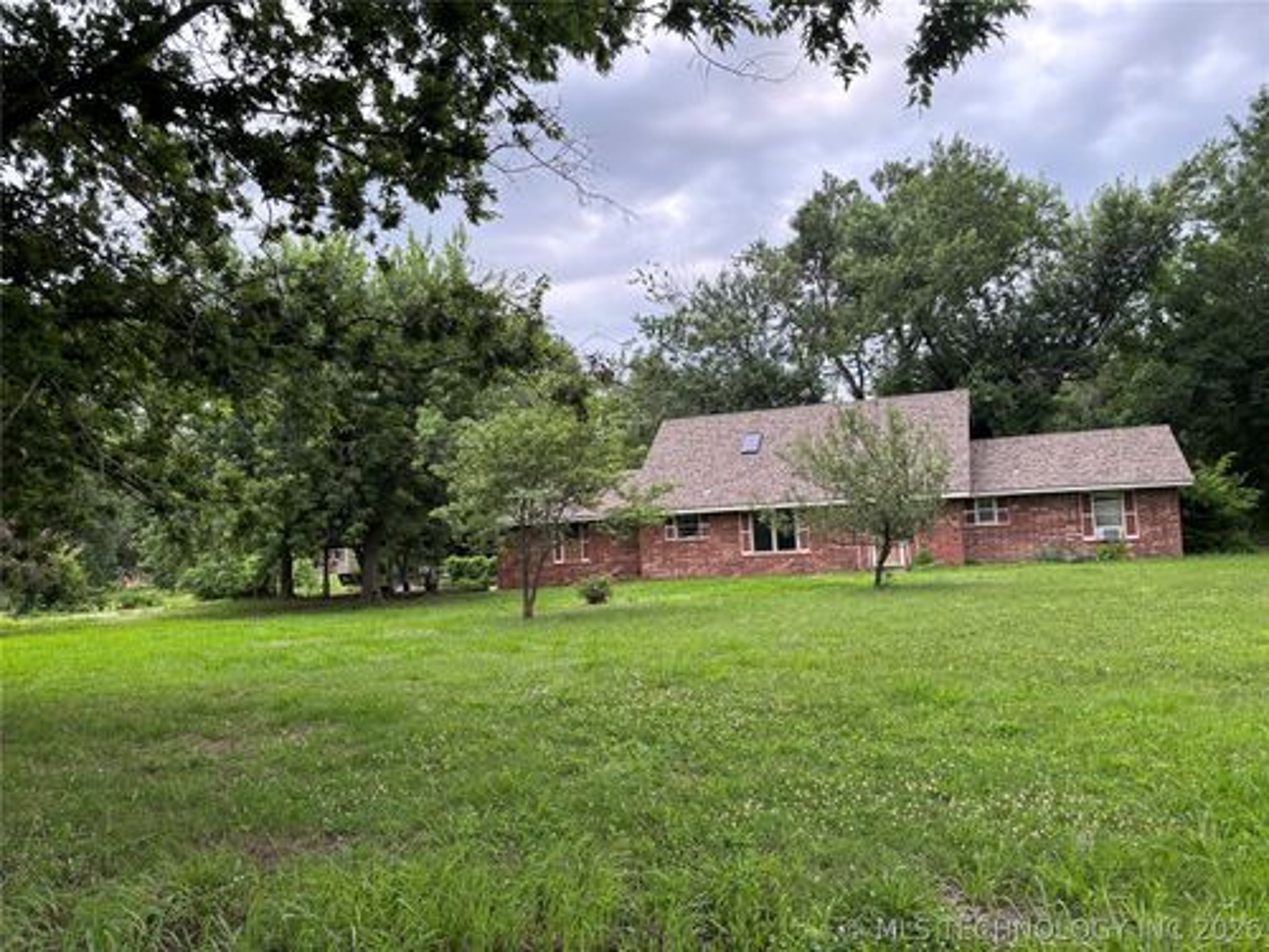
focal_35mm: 26
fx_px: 953
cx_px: 634
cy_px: 476
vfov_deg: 53.1
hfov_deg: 67.3
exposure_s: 1/251
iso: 40
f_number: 1.6
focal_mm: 5.96
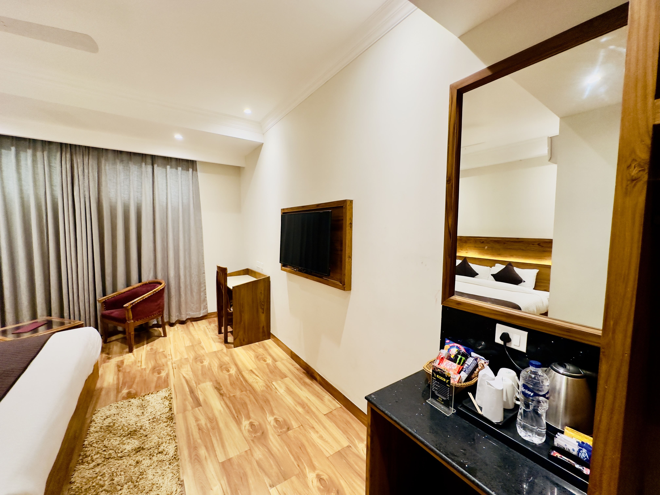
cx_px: 330
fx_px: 267
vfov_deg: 85.7
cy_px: 248
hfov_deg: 102.1
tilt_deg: -4.0
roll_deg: -0.5
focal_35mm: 14
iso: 200
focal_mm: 2.22
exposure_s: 1/50
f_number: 2.2
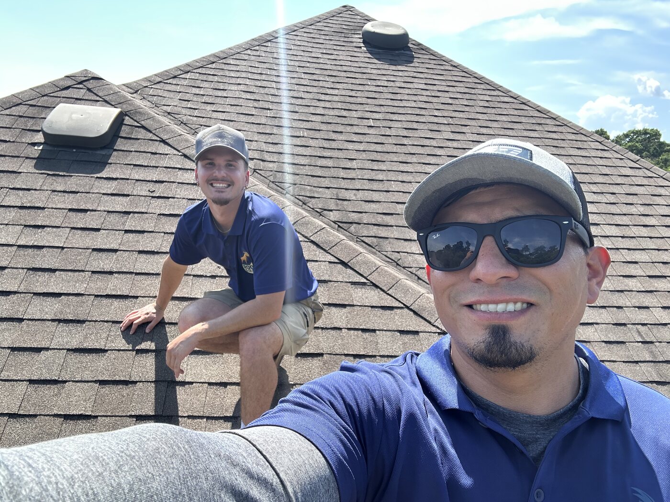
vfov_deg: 58.9
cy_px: 251
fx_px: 445
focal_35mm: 23
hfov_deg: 73.9
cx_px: 335
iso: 25
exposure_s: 1/273
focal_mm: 2.69
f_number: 1.9
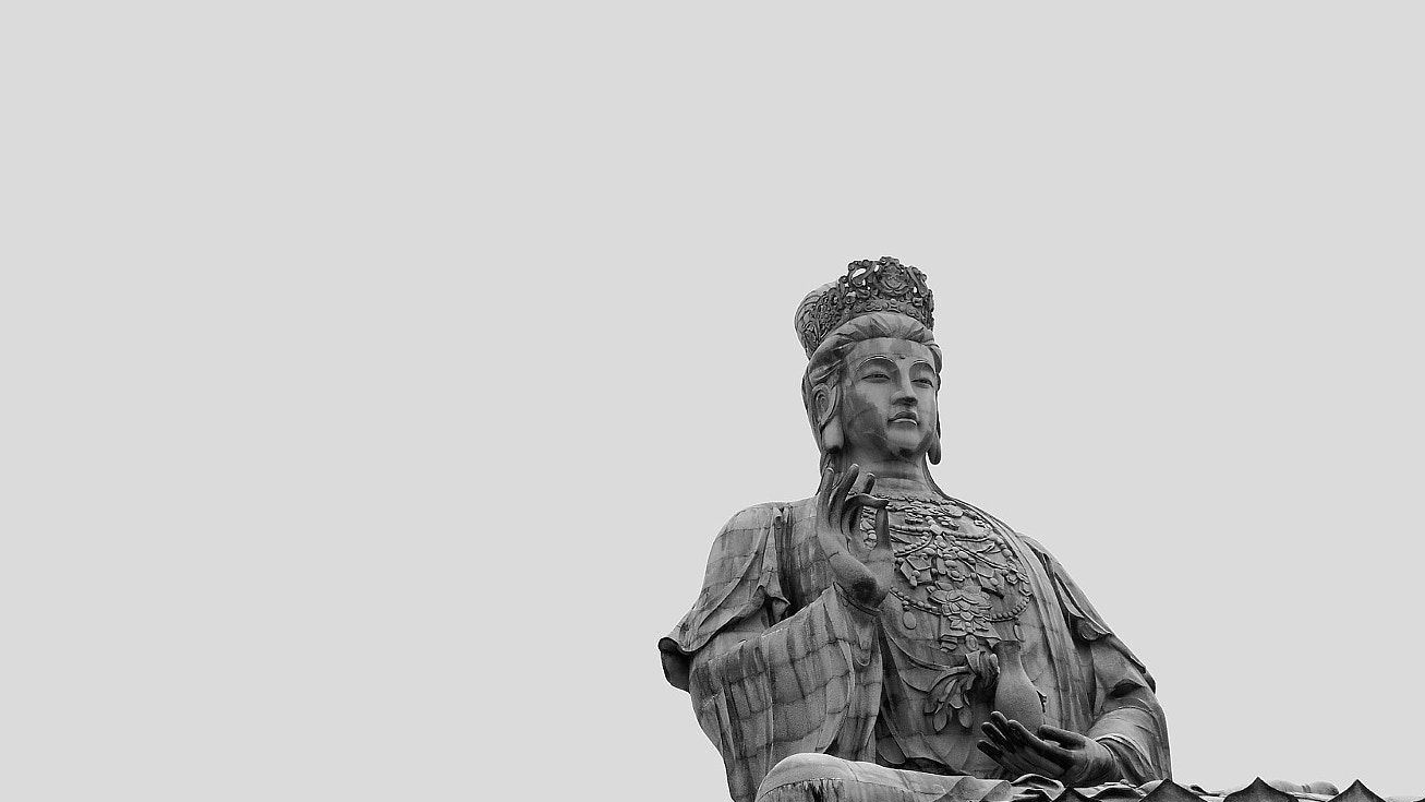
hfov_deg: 42.6
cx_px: 557
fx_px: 1814
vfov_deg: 24.8
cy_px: 543
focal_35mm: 48
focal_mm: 3.95
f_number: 2.2
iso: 50
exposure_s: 1/2000
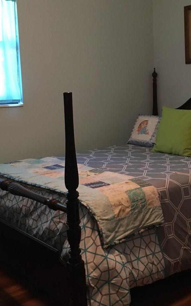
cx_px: 122
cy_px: 129
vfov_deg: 40.2
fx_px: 416
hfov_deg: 25.7
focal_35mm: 50
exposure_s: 1/20
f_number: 2.2
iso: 200
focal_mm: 4.15
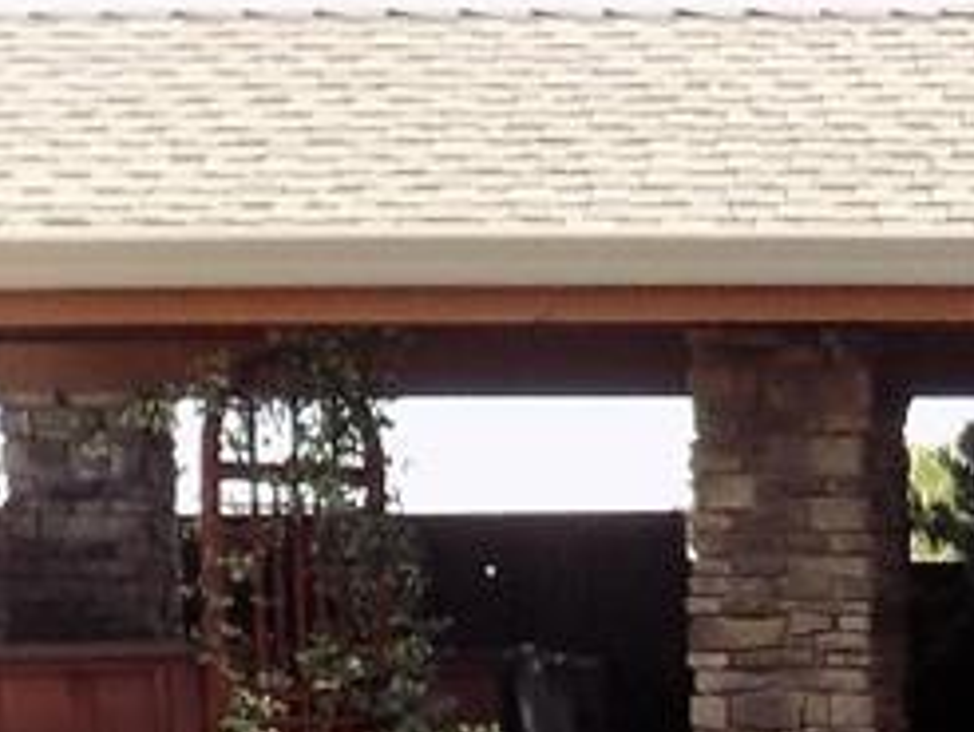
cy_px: 1844
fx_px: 3943
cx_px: 1065
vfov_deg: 9.3
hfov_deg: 13.8
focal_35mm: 140
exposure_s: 1/250
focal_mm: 4
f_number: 3.1
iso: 80
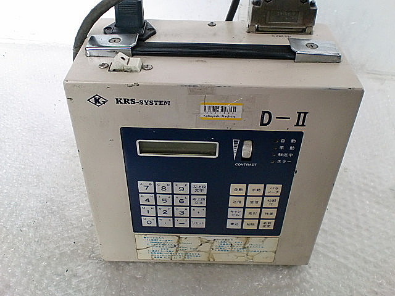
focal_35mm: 35
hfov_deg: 52.6
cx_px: 198
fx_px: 399
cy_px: 148
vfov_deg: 40.7
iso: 250
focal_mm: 6.3
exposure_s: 1/60
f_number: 3.1
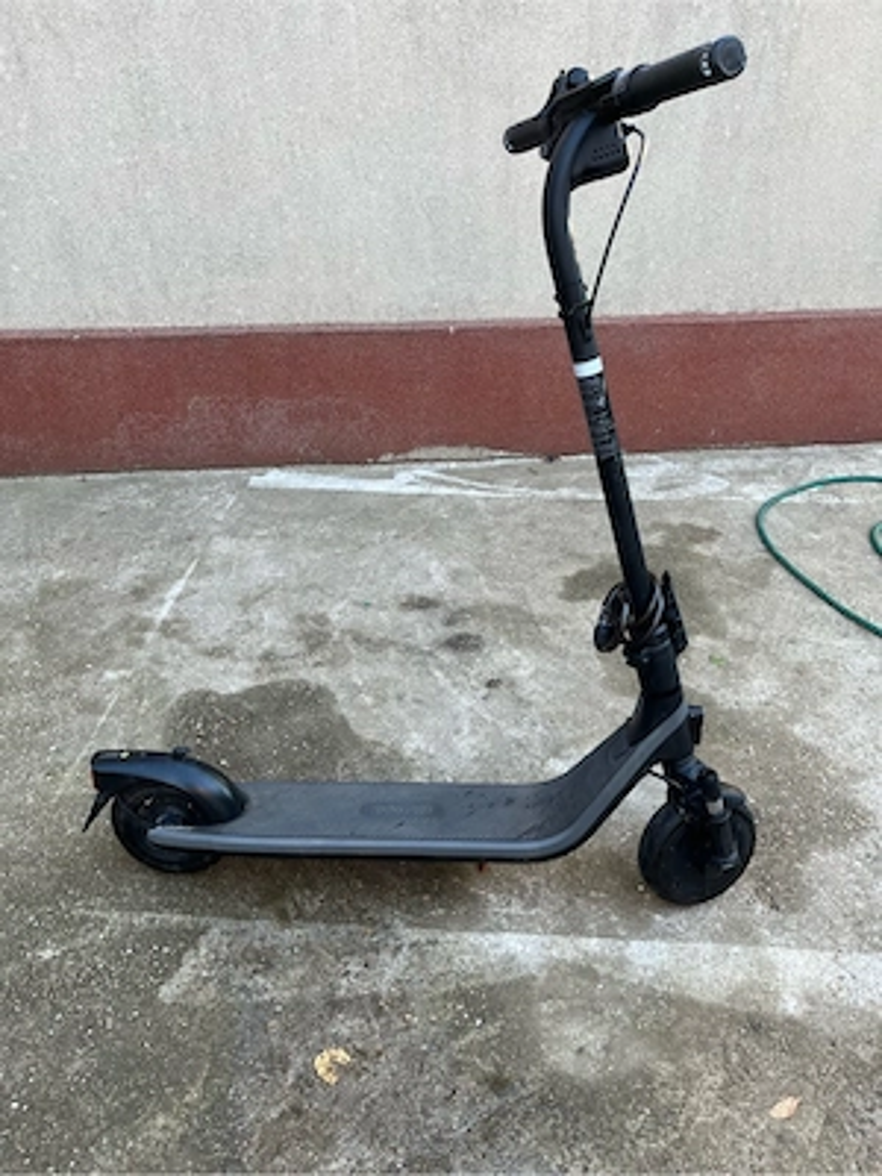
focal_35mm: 26
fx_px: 883
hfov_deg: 53.1
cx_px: 441
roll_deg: +0.6
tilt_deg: -34.1
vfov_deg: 67.3
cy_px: 588
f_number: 1.6
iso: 80
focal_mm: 5.1
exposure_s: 1/122
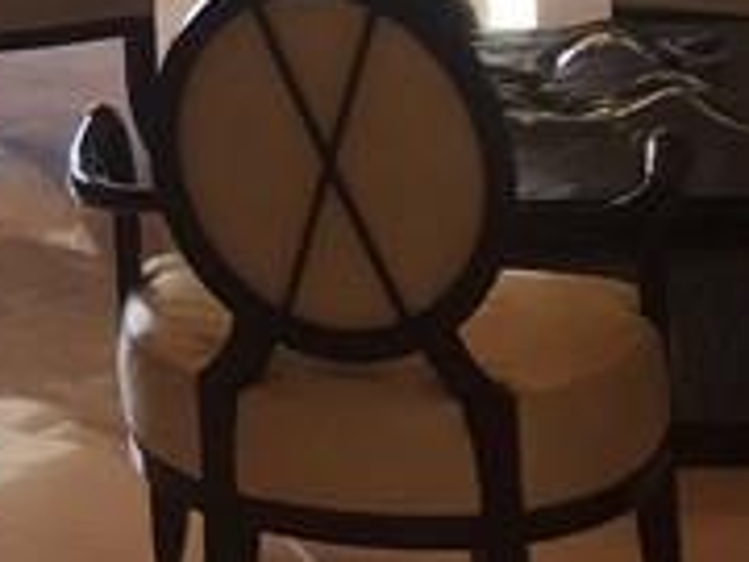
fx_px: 3440
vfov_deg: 8.7
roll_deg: +0.9
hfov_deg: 11.2
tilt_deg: +2.1
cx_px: -795
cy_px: -683
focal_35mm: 159
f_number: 1.8
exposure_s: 1/40
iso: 25
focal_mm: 3.99
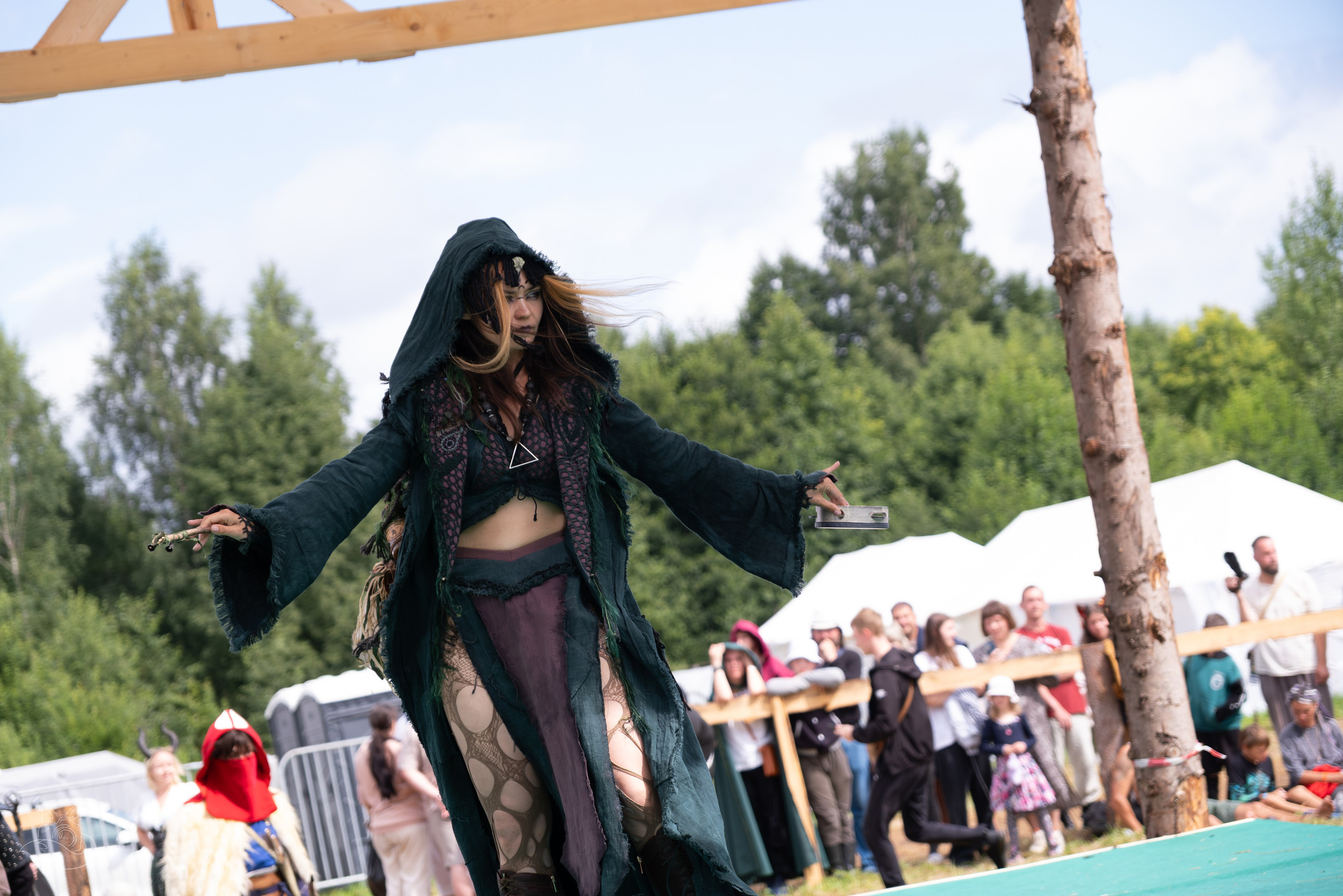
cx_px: 672
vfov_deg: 16.5
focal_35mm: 83
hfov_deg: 24.5
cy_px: 448
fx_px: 3096
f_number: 3.2
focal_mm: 55
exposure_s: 1/1250
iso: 200
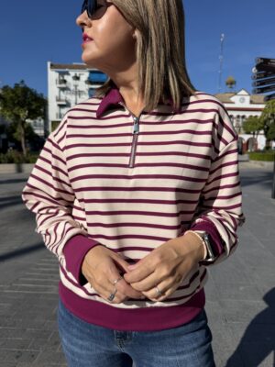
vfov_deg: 71.6
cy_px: 184
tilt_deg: -6.3
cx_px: 138
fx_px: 254
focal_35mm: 24
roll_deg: -0.2
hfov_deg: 56.8
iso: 80
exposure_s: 1/9091
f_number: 1.78
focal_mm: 6.76
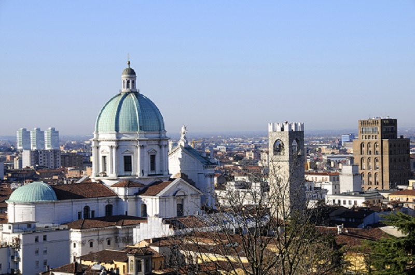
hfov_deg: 21.9
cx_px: 208
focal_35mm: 93
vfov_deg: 14.7
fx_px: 1071
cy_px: 138
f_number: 11
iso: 200
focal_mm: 62
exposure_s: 1/320
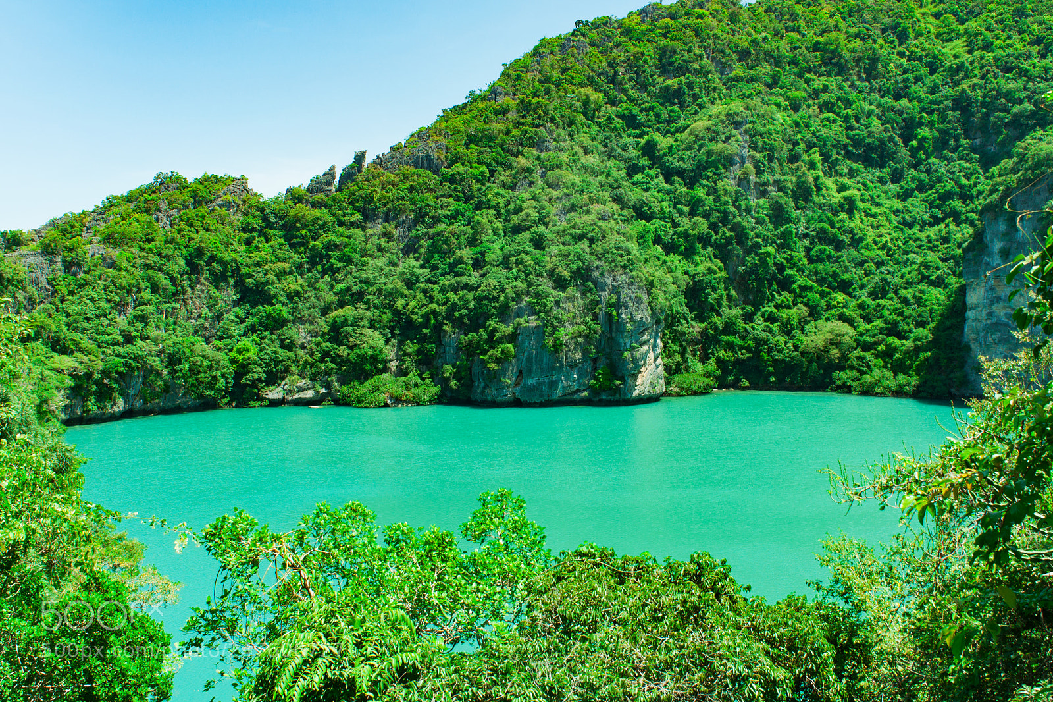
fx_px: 877
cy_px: 351
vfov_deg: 43.6
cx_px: 526
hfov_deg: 61.9
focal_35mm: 30
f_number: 8
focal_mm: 20
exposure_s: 1/125
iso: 100
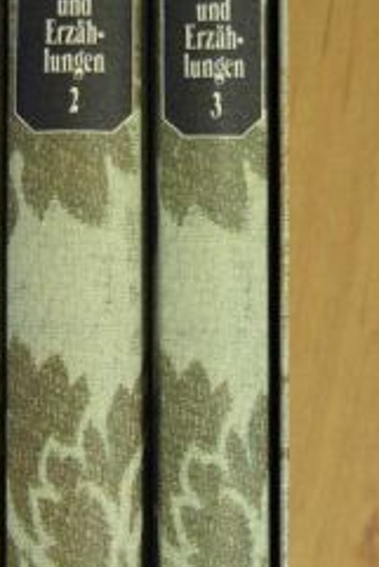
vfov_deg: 12.1
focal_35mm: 170
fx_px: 2681
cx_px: 49
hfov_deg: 8.1
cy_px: 363
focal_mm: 14.6
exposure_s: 1/16.1
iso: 200
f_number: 3.5
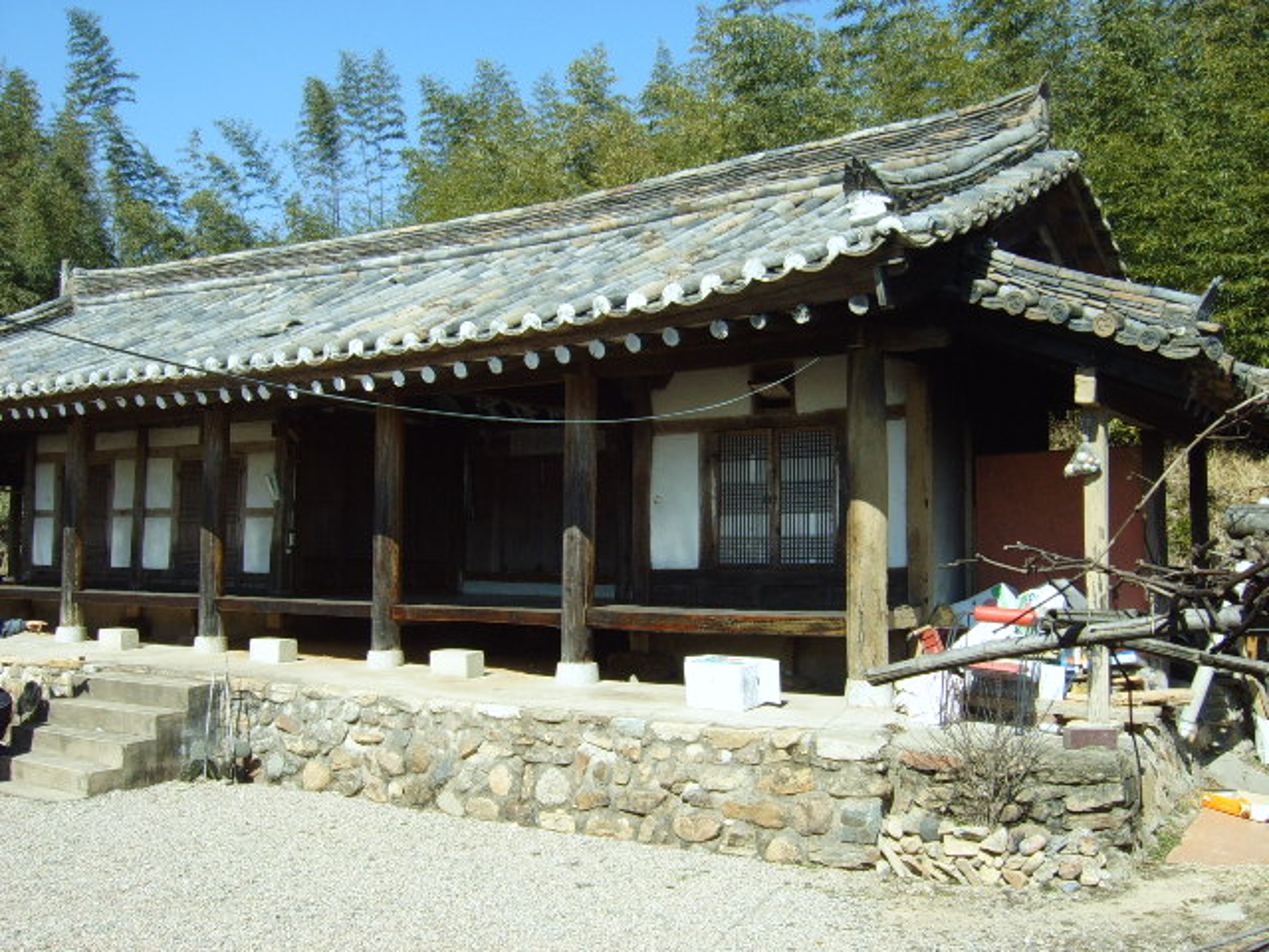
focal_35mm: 35
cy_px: 476
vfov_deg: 40.7
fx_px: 1283
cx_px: 634
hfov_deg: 52.6
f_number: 5.8
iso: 50
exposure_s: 1/350
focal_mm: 5.8
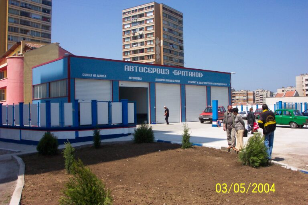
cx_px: 154
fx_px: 299
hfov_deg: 54.4
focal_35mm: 35
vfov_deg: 37.9
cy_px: 102
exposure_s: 1/180
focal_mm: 7.5
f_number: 9.5
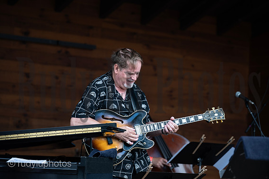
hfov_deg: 18.1
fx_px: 845
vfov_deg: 12.1
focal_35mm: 113
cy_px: 89
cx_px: 137
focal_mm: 110
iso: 800
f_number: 3.2
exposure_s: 1/1600
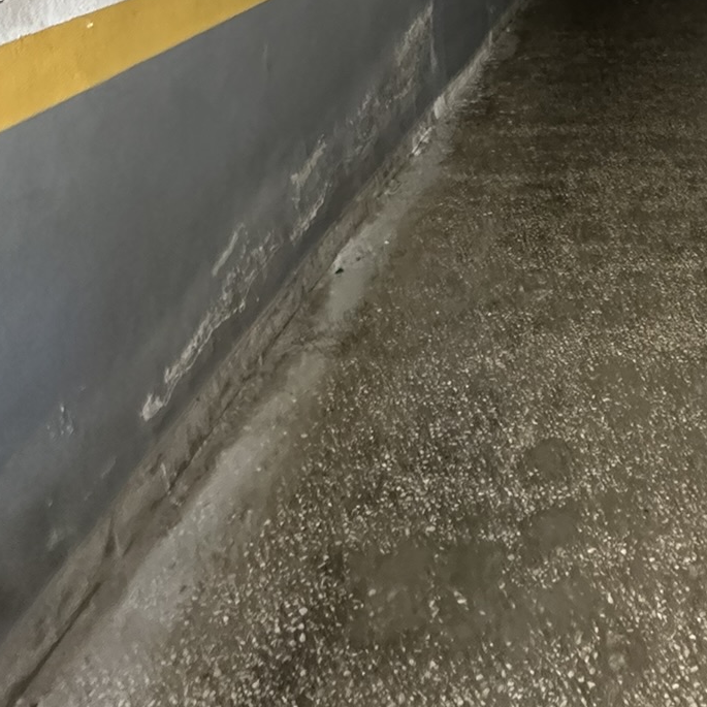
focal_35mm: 37
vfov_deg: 35.1
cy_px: -152
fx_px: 855
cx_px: 639
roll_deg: -2.0
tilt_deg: -1.3
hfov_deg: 41.3
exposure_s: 1/59
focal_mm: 2.22
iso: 1250
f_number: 2.2
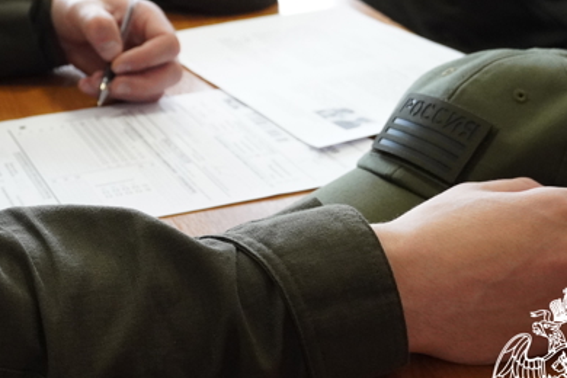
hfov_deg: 26.5
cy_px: 102
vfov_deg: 18.1
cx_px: 122
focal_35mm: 75
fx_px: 1181
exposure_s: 1/160
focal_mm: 26
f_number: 4
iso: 3200
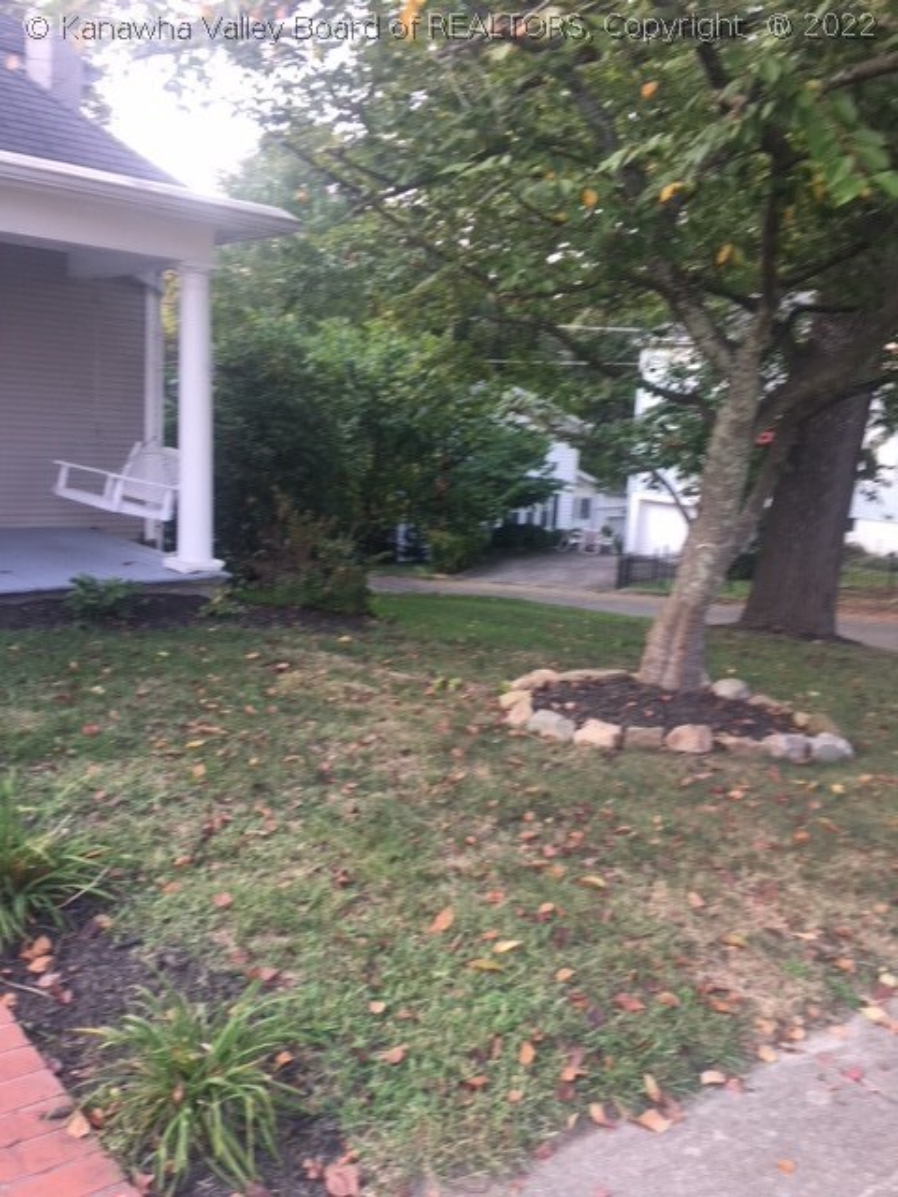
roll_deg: -6.5
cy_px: 598
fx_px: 1003
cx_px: 449
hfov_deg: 48.2
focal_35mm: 29
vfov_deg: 61.7
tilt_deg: -11.7
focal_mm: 4.15
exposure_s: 1/60
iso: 25
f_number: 2.2
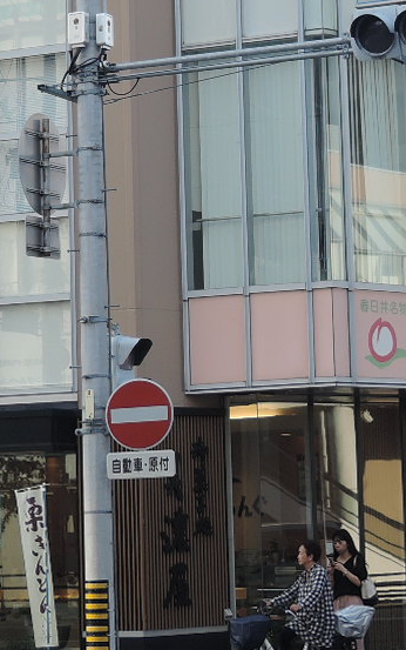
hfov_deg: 9.5
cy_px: 162
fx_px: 2441
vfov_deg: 15.1
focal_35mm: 138
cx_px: 228
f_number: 3.4
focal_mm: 9.6
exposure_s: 1/200
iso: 90
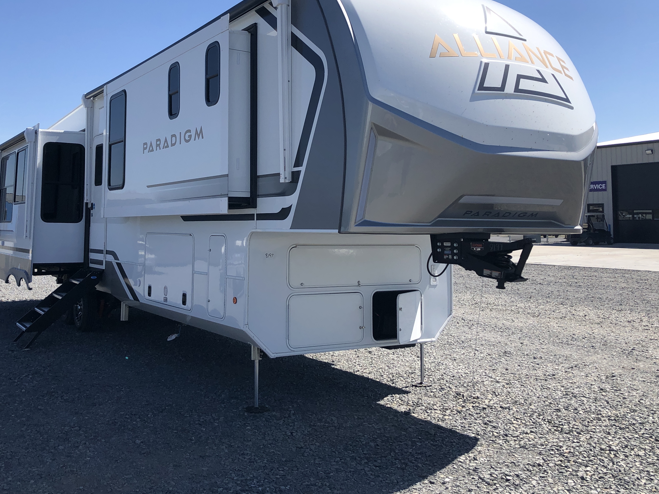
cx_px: 305
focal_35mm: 37
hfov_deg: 50.1
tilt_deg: +2.5
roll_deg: +0.5
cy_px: 179
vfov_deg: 38.4
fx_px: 704
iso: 20
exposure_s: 1/2183
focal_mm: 3.99
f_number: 1.8
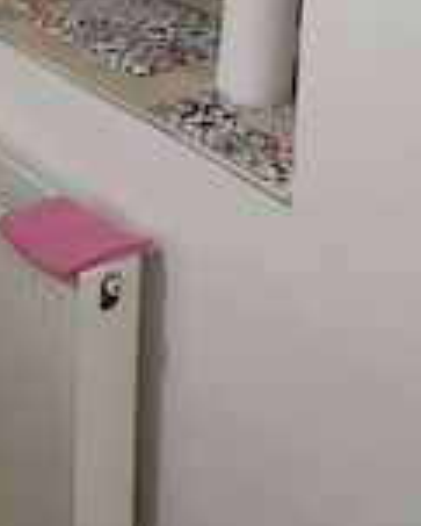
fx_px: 1167
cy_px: -146
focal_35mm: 75
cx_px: 146
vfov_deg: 22.8
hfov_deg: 20.4
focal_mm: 4.22
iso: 320
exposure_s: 1/25
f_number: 1.8
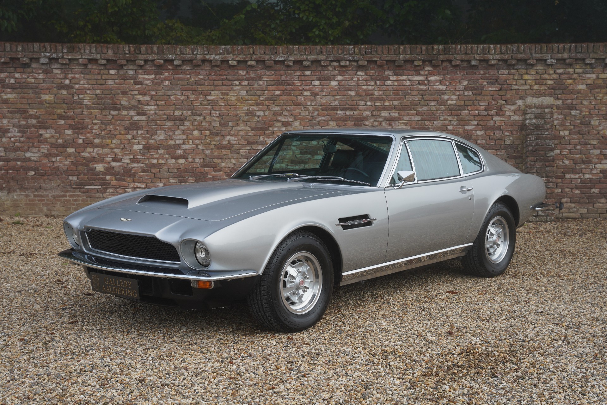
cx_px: 304
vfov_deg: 26.6
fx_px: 855
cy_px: 202
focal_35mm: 51
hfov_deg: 39.1
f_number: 5.6
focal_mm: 50.7
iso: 160
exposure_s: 1/60
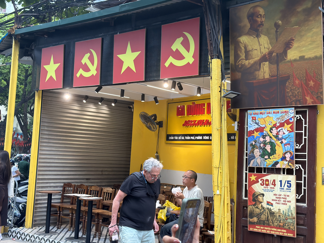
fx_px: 449
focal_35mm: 48
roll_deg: -3.3
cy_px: 122
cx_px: 162
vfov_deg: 30.3
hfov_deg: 39.7
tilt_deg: +3.9
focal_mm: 6.76
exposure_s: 1/322
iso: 200
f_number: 1.78
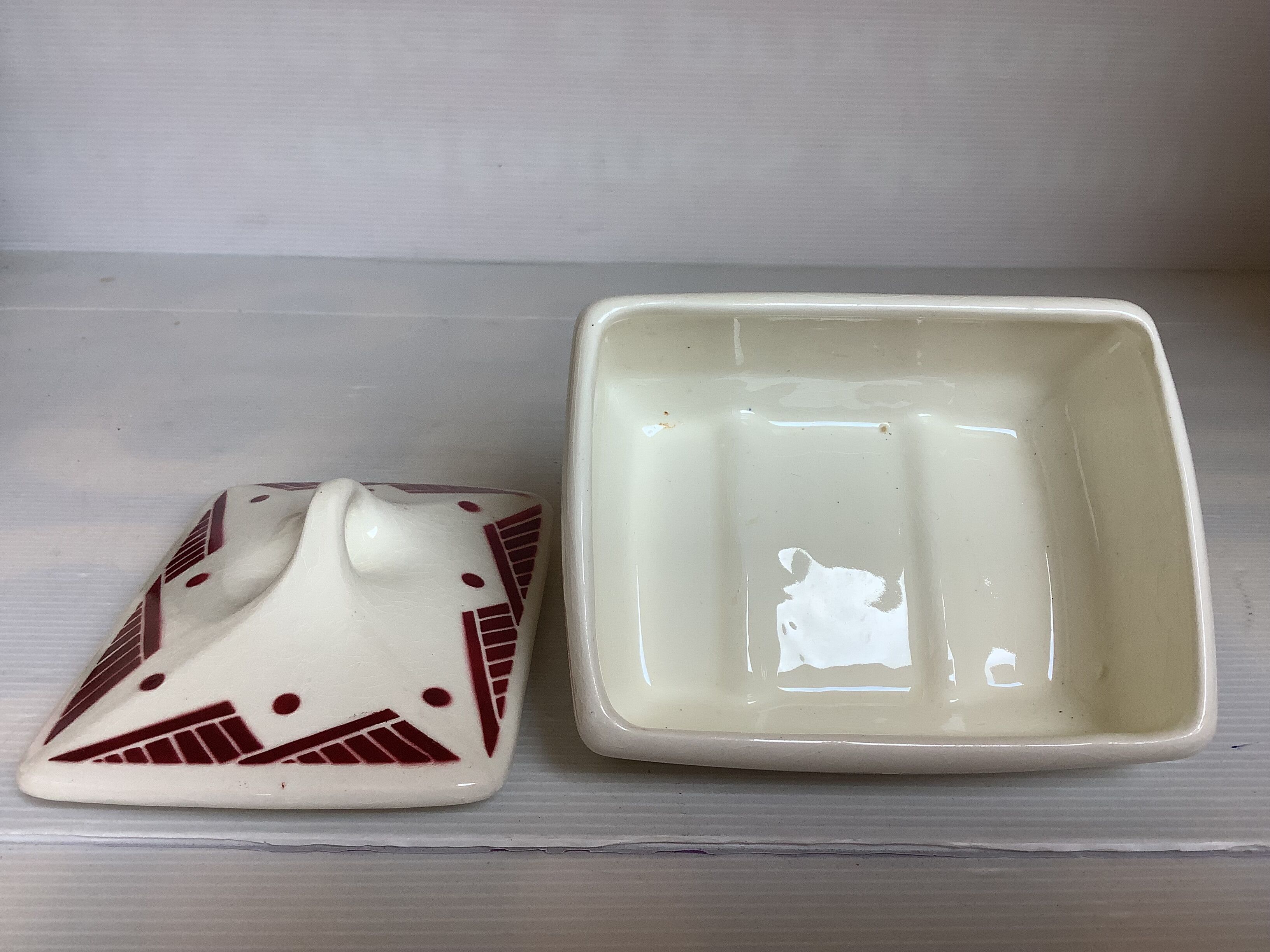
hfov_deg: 58.4
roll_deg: -0.5
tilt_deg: -25.2
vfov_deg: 45.4
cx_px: 635
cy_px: 476
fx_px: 1137
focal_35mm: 31
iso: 40
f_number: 2.4
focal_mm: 3.3
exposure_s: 1/100
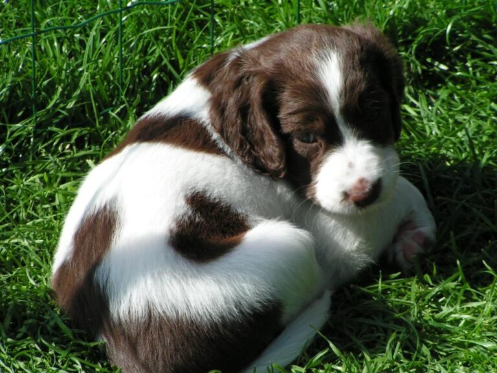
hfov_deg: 7.3
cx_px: 248
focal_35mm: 271
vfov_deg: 5.5
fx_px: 3891
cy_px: 186
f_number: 5
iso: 50
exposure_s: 1/500
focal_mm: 41.4
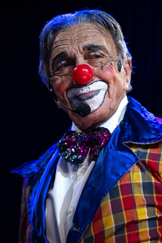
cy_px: 104
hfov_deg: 4.0
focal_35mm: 343
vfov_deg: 6.0
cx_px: 76
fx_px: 2316
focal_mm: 200
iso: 4000
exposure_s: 1/5000
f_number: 2.8
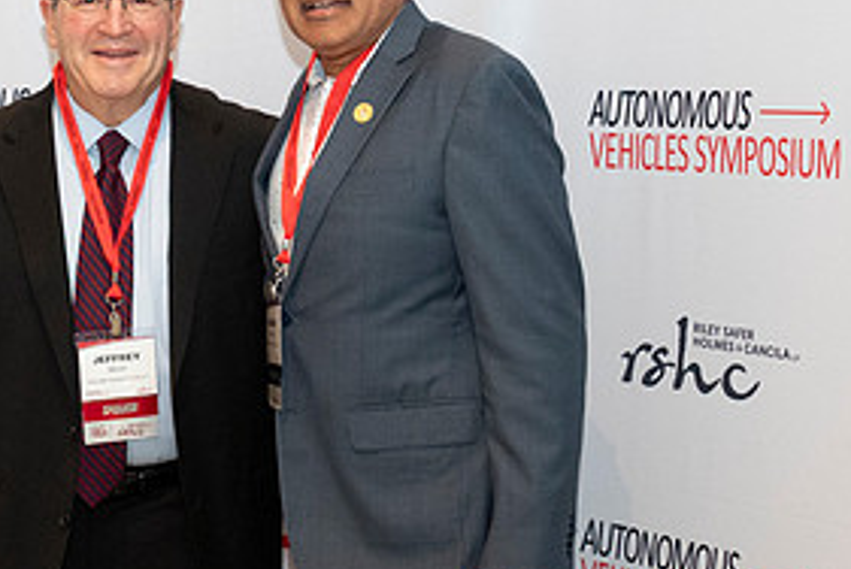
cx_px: 191
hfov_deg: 22.6
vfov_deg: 15.4
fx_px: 2106
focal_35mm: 89
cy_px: 280
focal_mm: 28
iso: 2500
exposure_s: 1/80
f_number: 8
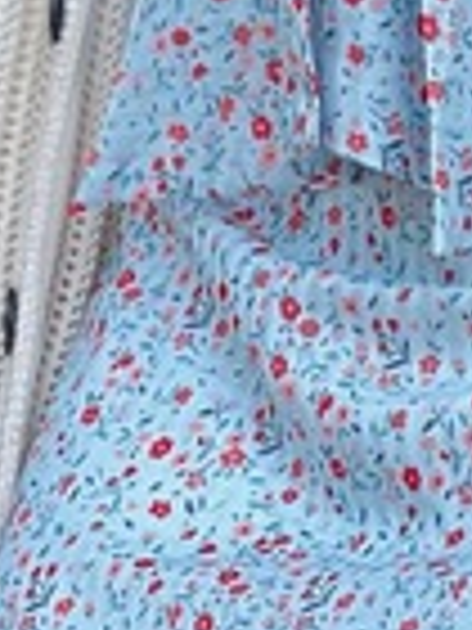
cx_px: 715
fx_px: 8781
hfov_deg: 3.1
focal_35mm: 483
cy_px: -693
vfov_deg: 4.1
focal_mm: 9
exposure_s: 1/121
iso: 25
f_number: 2.8
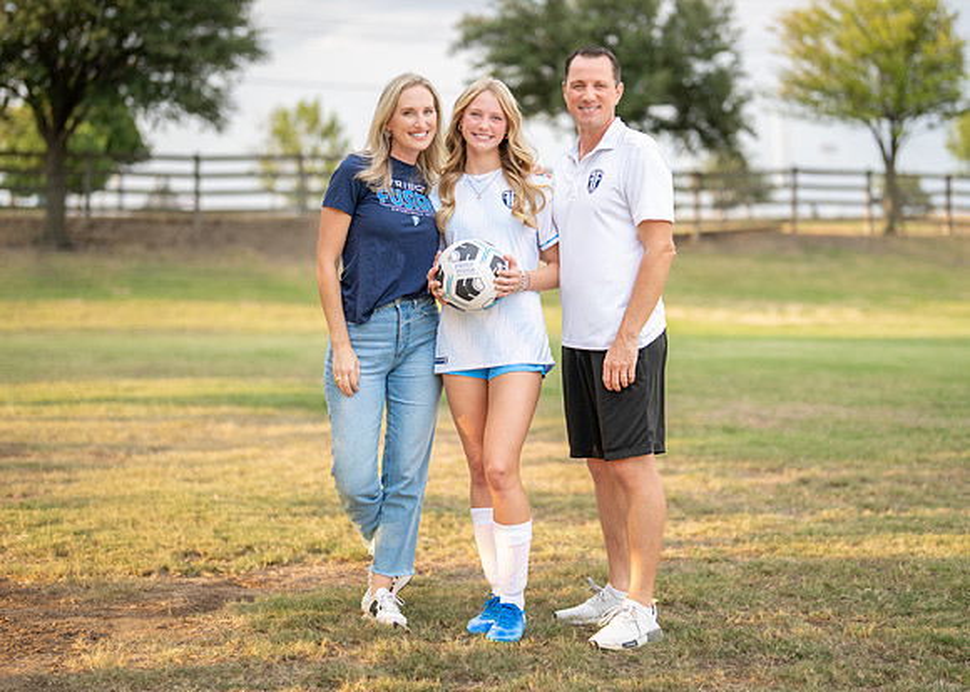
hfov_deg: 29.2
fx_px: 1862
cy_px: 331
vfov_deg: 21.1
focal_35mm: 68
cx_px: 494
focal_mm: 50
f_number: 1.2
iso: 125
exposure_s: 1/2000
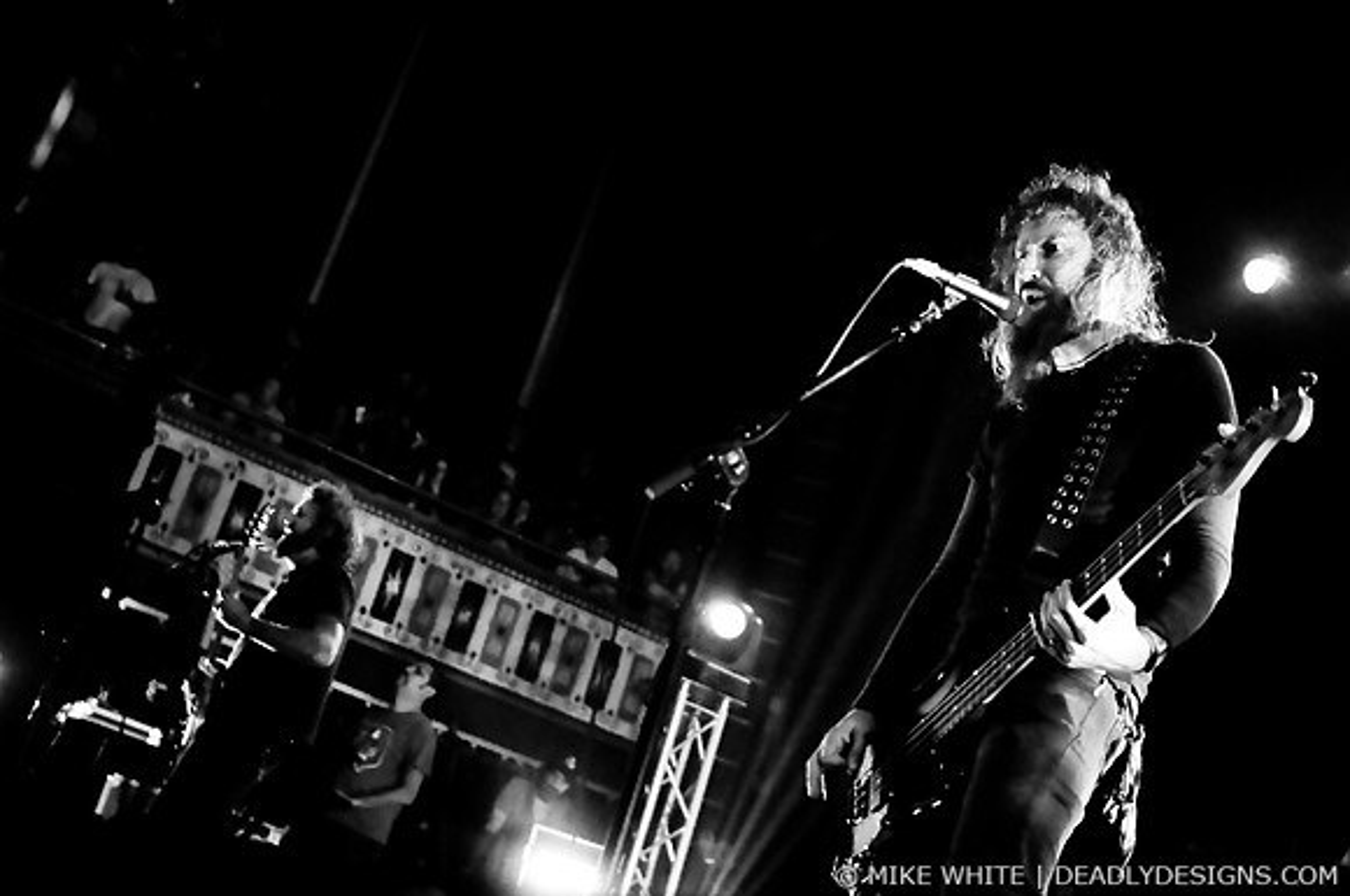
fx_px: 1685
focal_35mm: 45
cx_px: 675
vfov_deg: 29.8
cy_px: 448
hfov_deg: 43.7
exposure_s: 1/250
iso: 1000
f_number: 2.2
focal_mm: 30
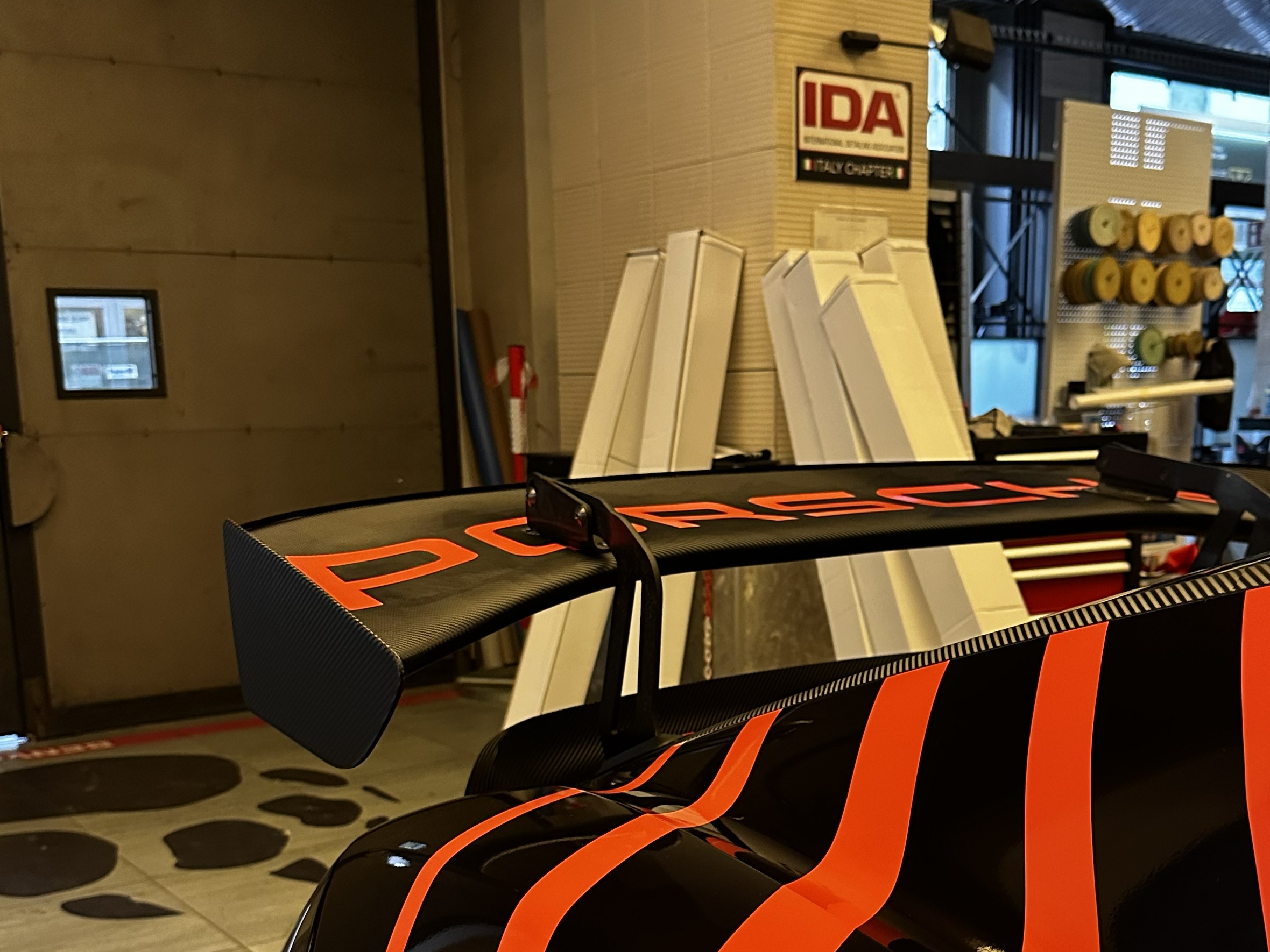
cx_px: 719
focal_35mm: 41
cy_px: 709
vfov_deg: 34.4
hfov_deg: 45.7
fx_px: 1504
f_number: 1.78
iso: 640
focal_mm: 6.86
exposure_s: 1/33
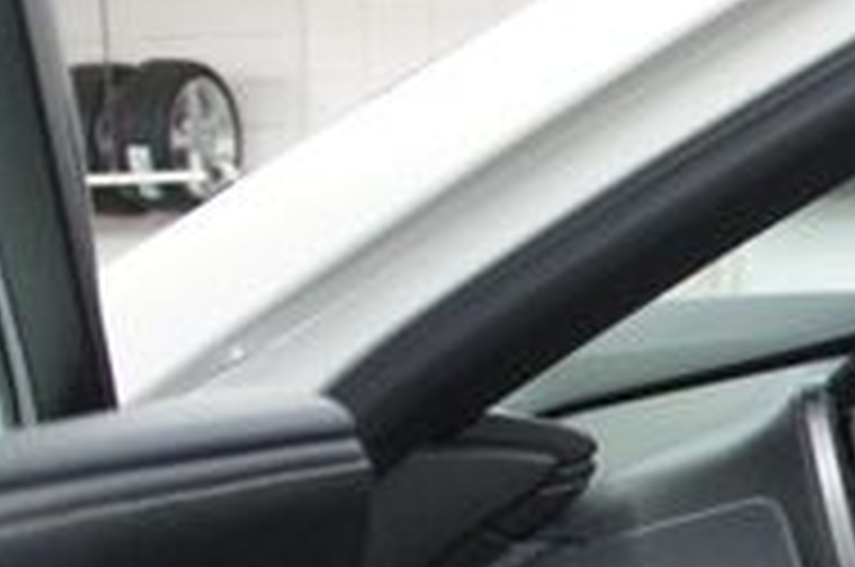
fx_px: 2158
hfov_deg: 18.8
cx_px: 1400
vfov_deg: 14.3
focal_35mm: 91
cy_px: 770
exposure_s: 1/80
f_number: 3.5
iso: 1600
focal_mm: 18
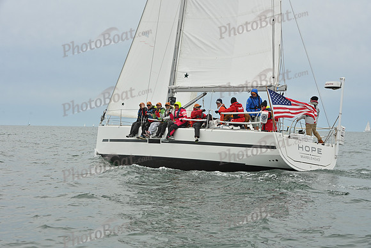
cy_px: 124
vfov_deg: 19.5
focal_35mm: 70
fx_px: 722
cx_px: 186
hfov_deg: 28.8
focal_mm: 70
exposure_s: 1/1000
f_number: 10
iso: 320
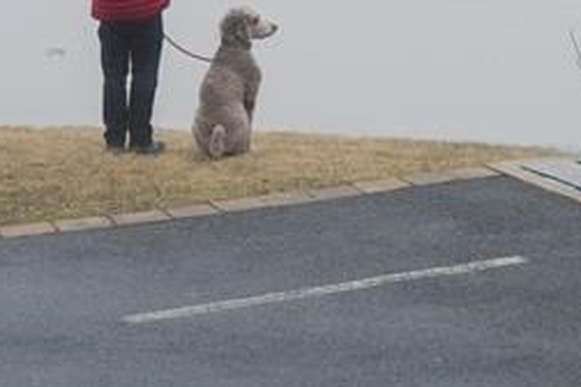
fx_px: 6035
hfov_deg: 5.5
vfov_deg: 3.7
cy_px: -94
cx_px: 553
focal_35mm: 374
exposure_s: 1/320
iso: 640
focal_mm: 145
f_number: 9
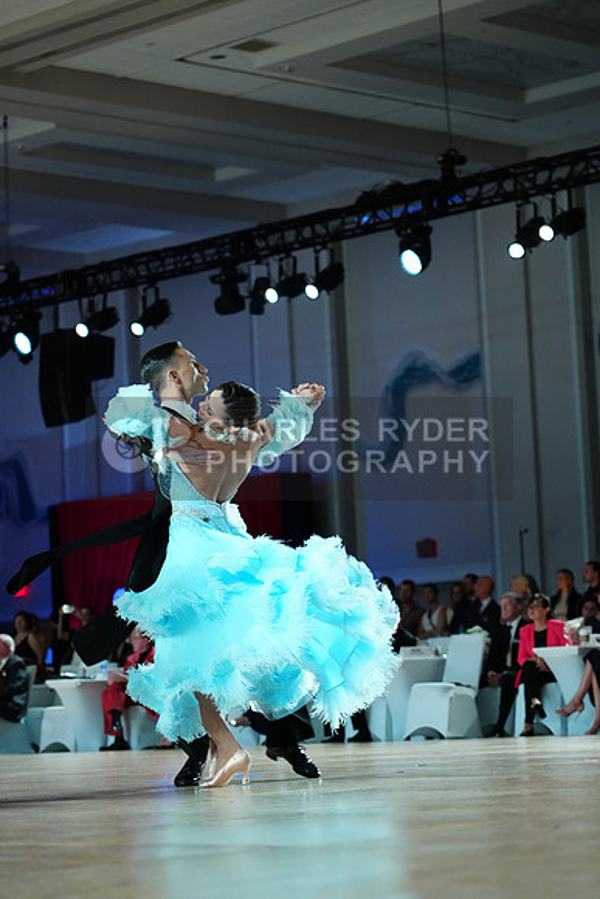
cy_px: 450
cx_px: 300
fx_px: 2623
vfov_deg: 19.5
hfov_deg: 13.0
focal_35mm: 105
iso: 4000
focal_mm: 105
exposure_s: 1/400
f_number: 4
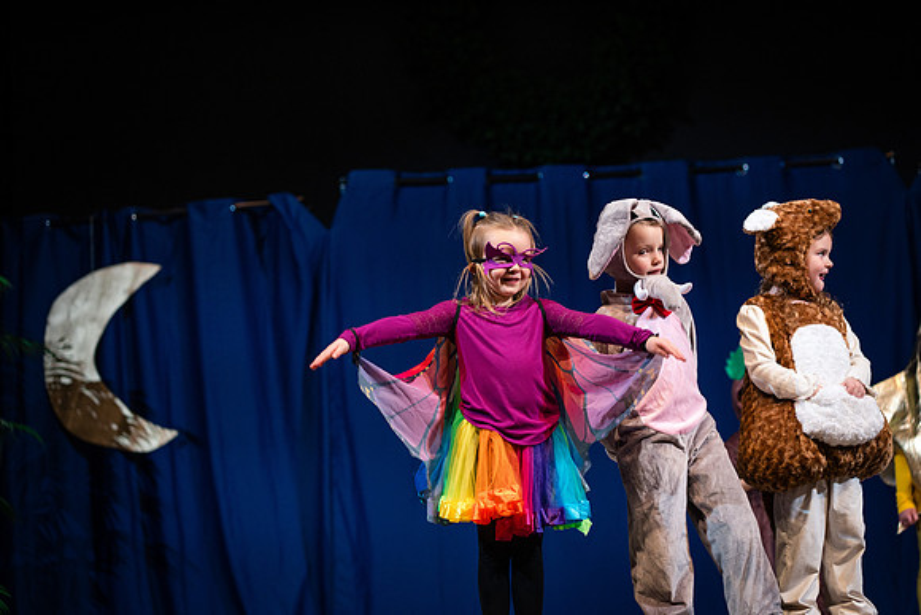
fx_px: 2175
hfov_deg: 23.9
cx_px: 460
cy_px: 308
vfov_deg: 16.1
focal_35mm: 85
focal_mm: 85
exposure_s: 1/640
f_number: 2.8
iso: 800
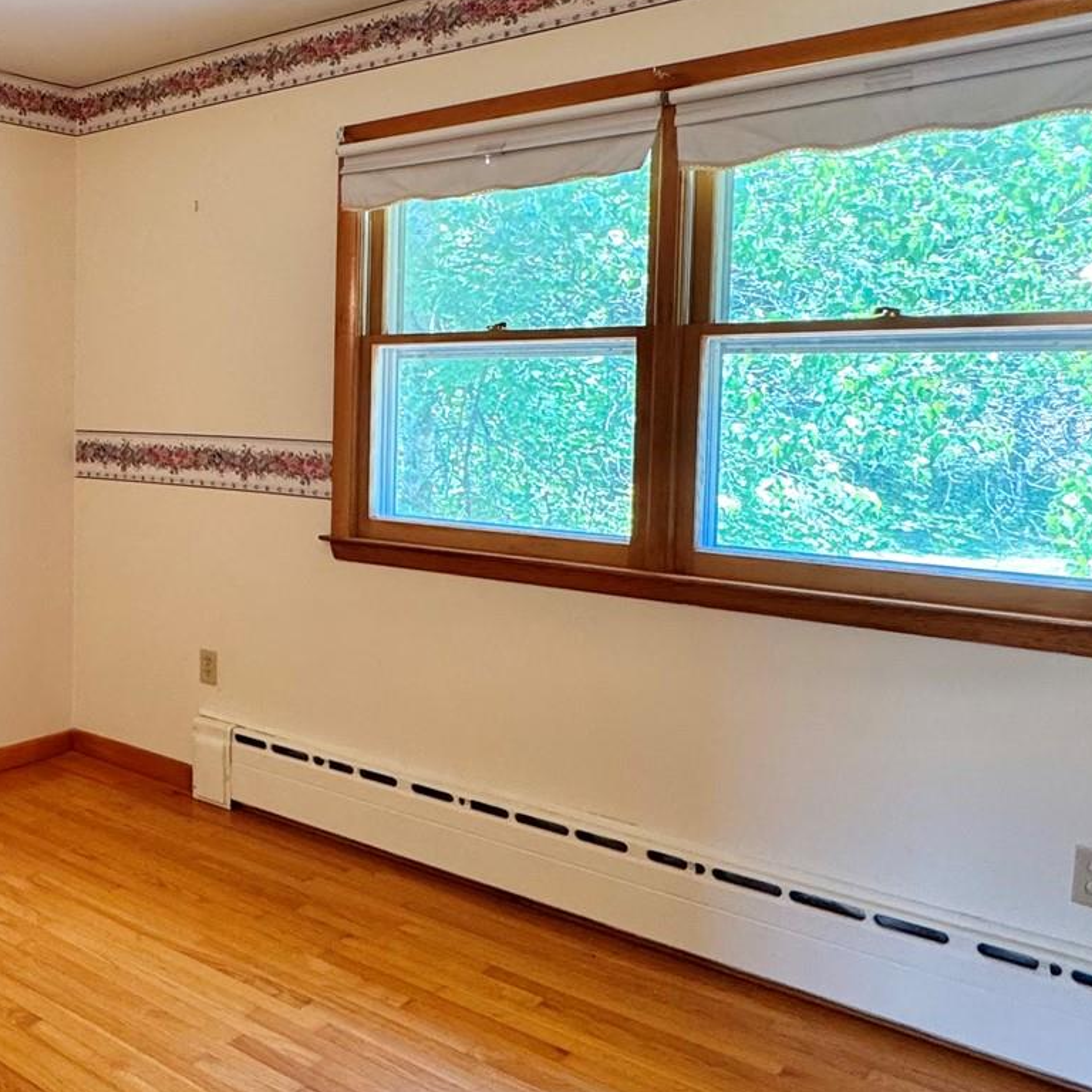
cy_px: 439
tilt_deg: -3.2
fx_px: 1178
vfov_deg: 49.4
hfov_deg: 42.2
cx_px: -28
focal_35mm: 33
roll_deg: -0.2
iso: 200
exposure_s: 1/60
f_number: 2.2
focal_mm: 2.22
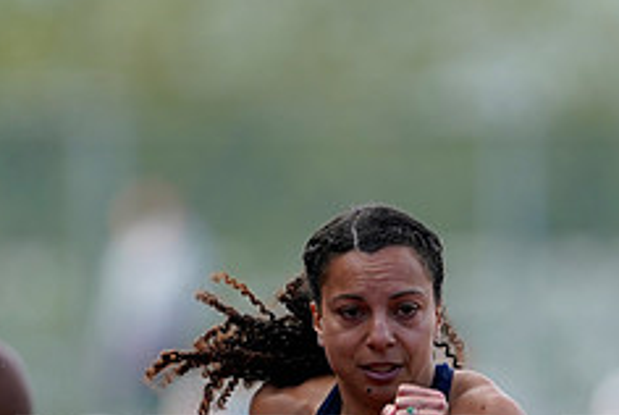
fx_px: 25341
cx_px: 372
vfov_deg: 0.9
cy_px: 435
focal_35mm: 1472
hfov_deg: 1.4
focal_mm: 600
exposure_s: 1/640
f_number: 5
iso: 500
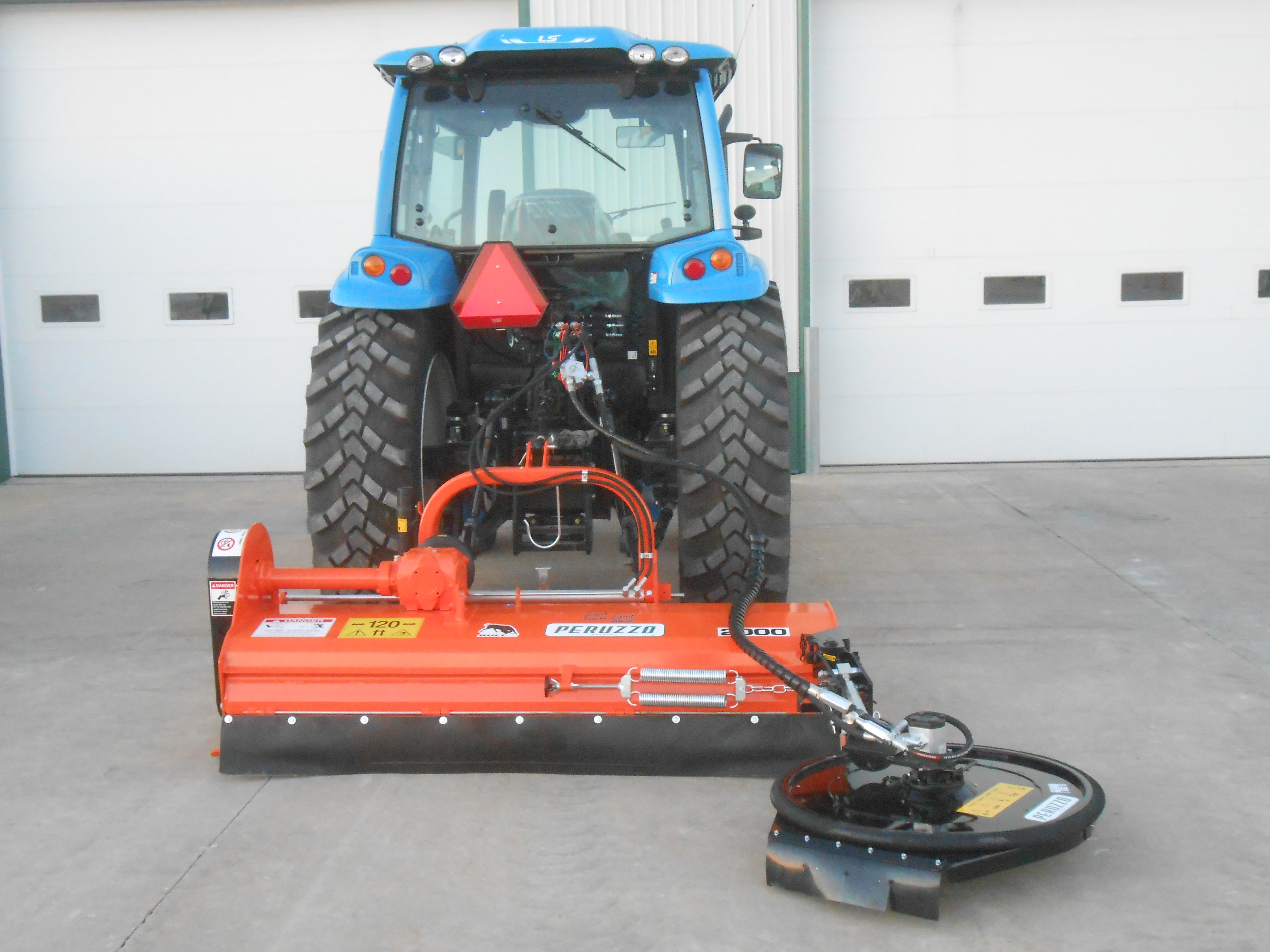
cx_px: 635
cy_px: 476
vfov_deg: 37.7
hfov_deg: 49.0
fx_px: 1394
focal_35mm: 38
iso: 800
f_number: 4.2
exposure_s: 1/100
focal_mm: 6.8
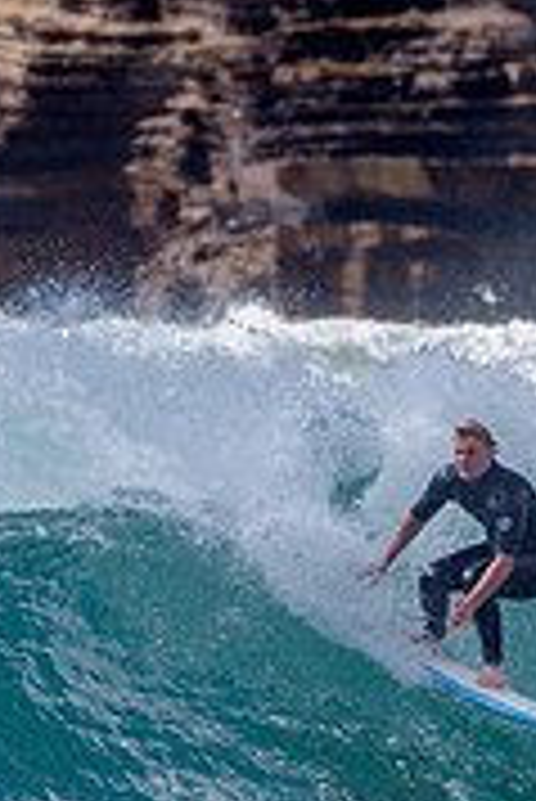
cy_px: 657
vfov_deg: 1.0
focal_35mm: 1993
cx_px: 372
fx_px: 44421
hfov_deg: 0.7
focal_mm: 500
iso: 125
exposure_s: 1/2000
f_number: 5.6
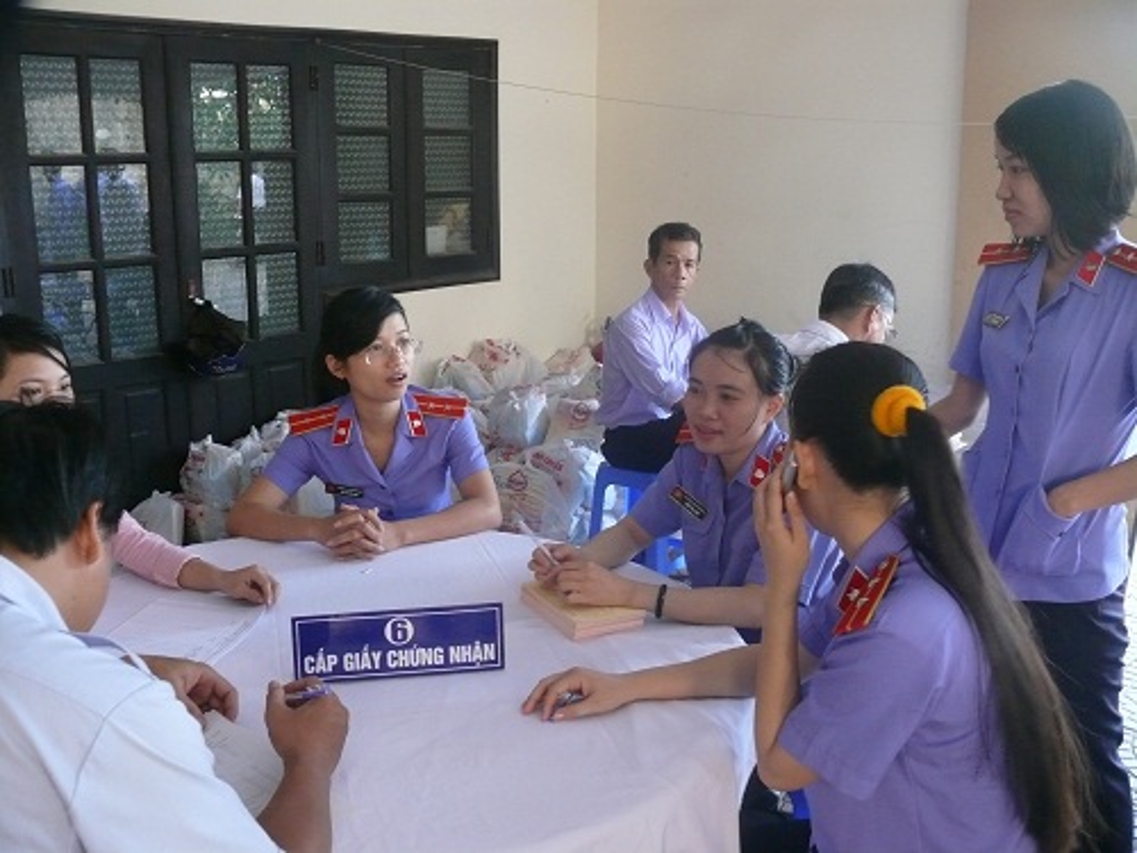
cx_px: 568
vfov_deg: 40.7
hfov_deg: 52.6
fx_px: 1150
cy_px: 426
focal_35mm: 35
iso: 400
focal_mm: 7.4
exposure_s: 1/25
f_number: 2.8
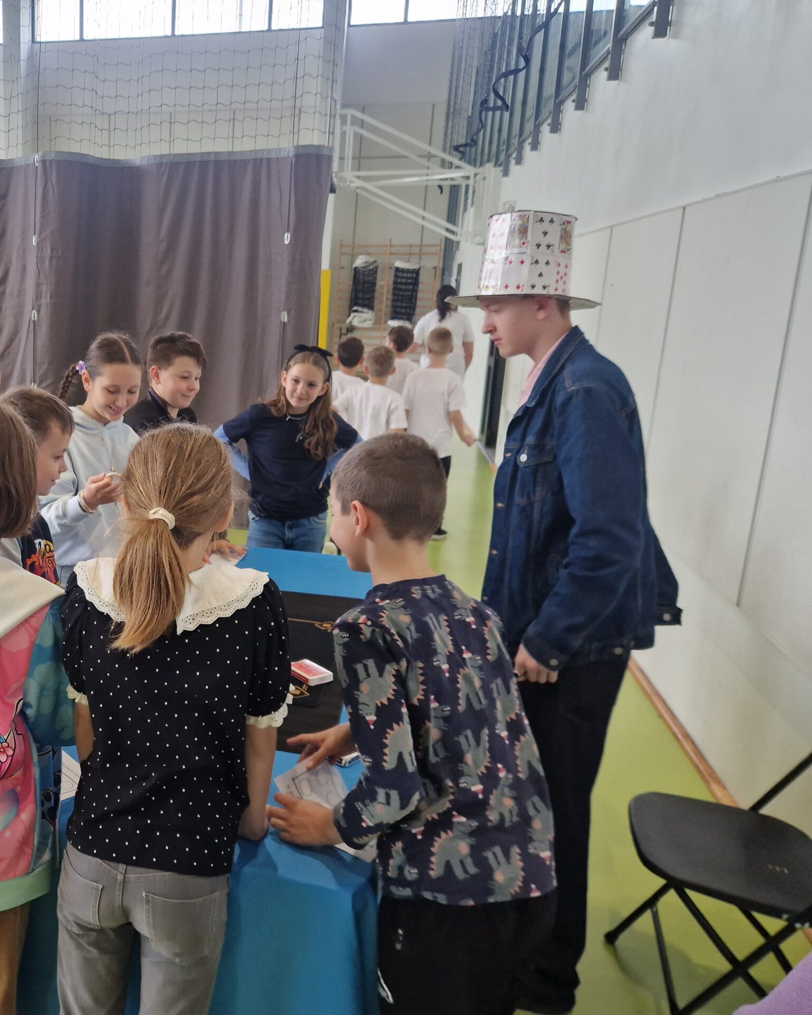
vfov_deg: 58.8
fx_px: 901
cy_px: 508
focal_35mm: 30
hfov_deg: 45.5
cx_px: 139
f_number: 1.8
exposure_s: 1/180
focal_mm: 5.4
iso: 160
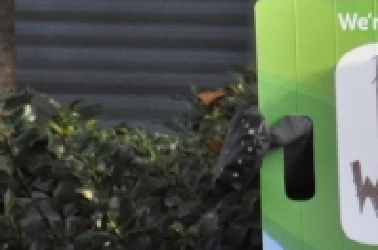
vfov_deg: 1.5
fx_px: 9543
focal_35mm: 911
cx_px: 569
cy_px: -199
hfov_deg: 2.3
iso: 2000
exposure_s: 1/1000
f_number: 5.6
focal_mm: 150
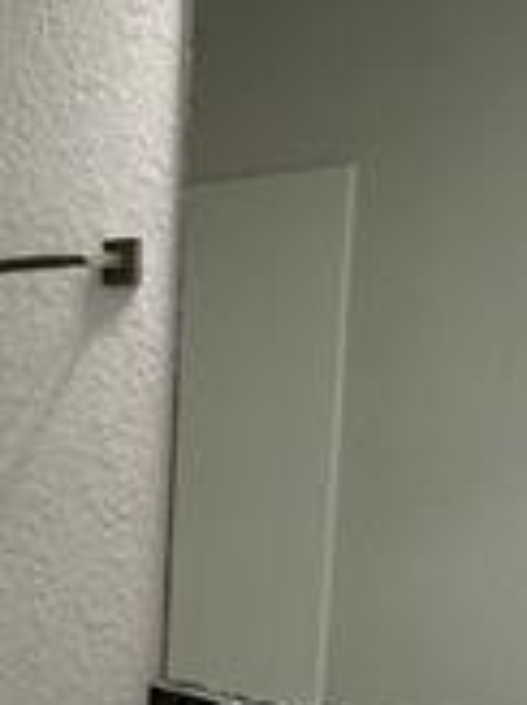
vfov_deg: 28.6
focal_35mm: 66
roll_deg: -0.2
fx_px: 1341
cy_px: 588
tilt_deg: -9.2
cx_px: -138
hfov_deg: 20.5
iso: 160
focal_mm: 2.22
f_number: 2.2
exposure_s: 1/120
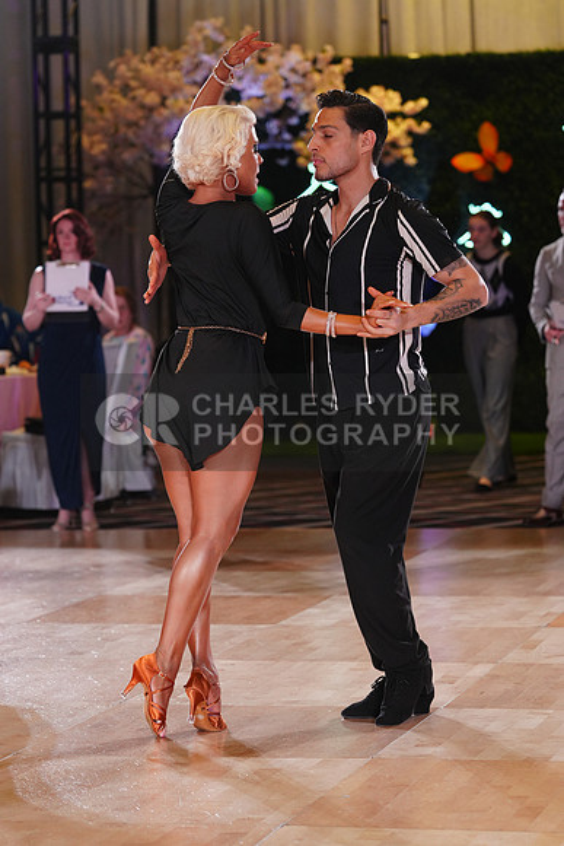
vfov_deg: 16.6
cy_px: 423
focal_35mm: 123
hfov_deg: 11.2
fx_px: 2889
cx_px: 282
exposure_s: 1/400
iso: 1600
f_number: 4
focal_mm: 123
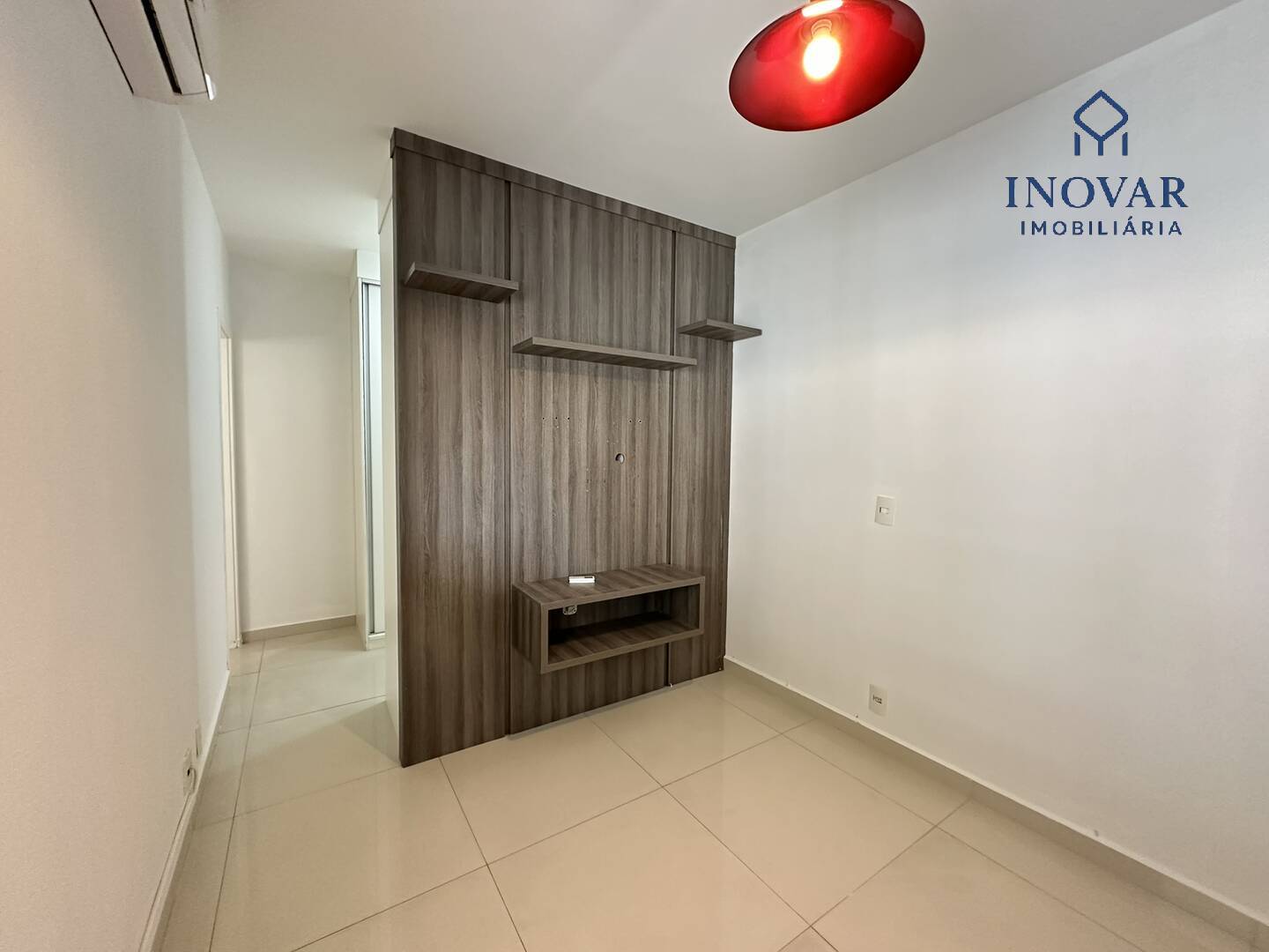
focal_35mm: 14
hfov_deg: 102.1
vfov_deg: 85.7
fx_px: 513
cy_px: 476
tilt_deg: -2.8
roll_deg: -1.5
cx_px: 634
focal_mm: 2.22
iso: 400
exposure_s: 1/60
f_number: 2.2
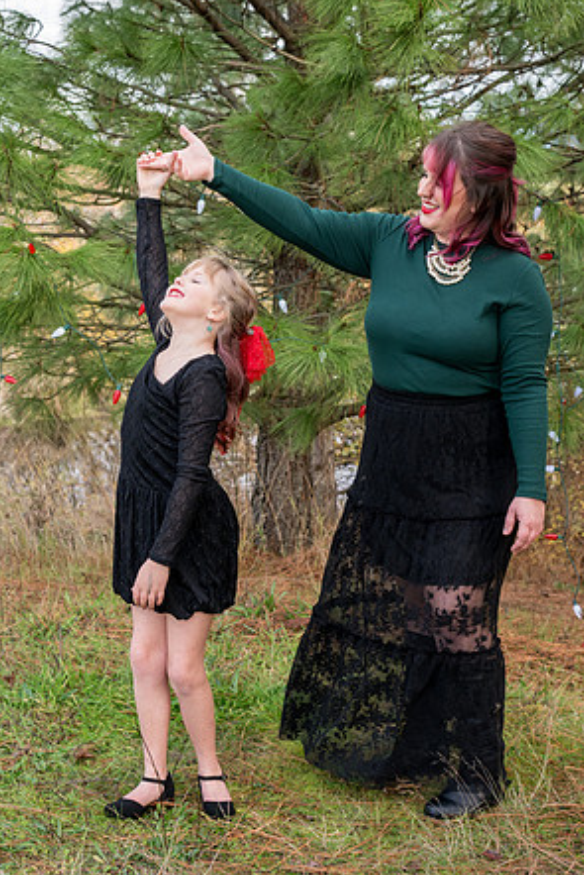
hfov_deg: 23.4
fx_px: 1410
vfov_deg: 34.5
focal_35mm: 58
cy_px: 436
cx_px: 293
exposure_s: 1/320
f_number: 5
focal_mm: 38
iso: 400
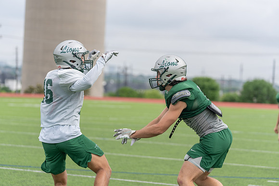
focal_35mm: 137
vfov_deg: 10.0
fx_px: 1062
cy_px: 93
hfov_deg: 15.0
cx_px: 140
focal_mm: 137
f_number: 4
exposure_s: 1/1250
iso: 250
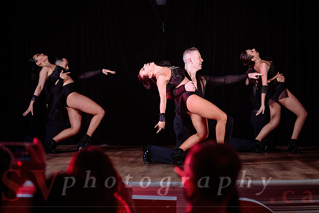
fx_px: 917
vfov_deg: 13.2
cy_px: 83
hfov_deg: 19.7
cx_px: 181
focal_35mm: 104
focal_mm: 82
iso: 400
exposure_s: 1/200
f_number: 3.2
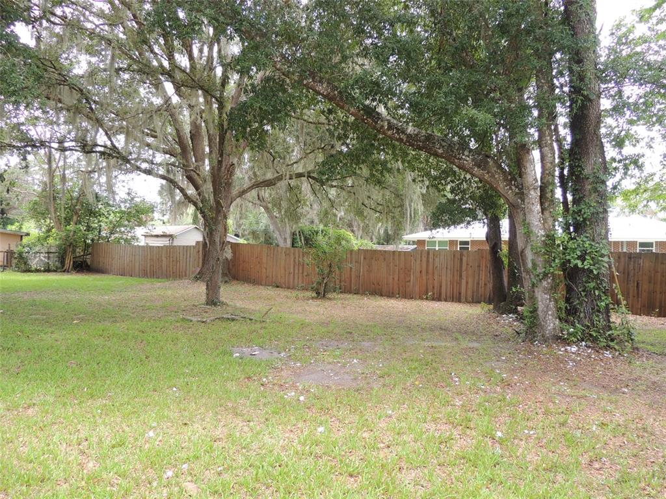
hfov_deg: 71.6
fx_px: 462
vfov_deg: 56.8
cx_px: 333
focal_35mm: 24
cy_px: 250
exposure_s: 1/100
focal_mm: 4.3
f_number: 3
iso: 100
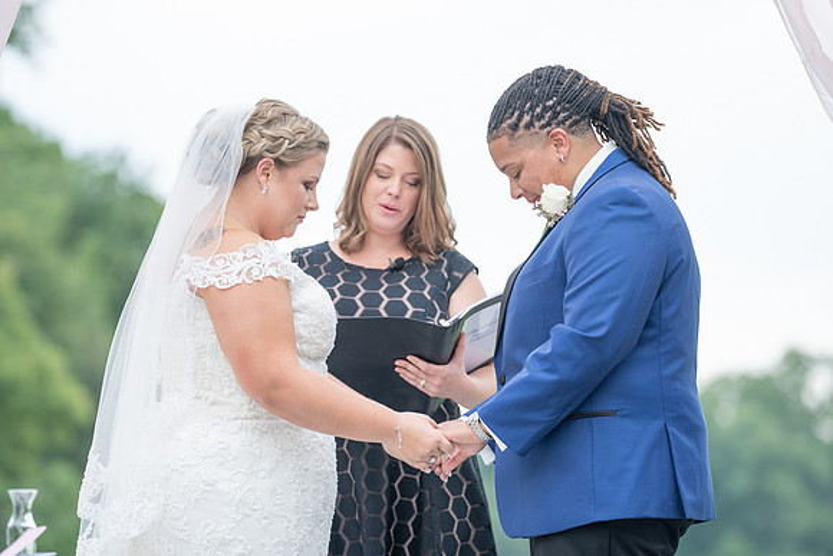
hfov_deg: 9.4
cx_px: 397
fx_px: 5061
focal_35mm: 219
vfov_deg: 6.3
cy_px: 280
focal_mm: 198
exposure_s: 1/200
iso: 160
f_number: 4
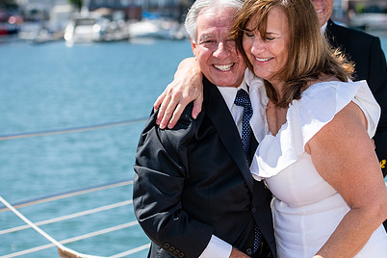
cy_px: 116
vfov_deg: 13.6
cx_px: 256
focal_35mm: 101
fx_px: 1086
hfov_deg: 20.1
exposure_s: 1/8000
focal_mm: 70
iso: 500
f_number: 4
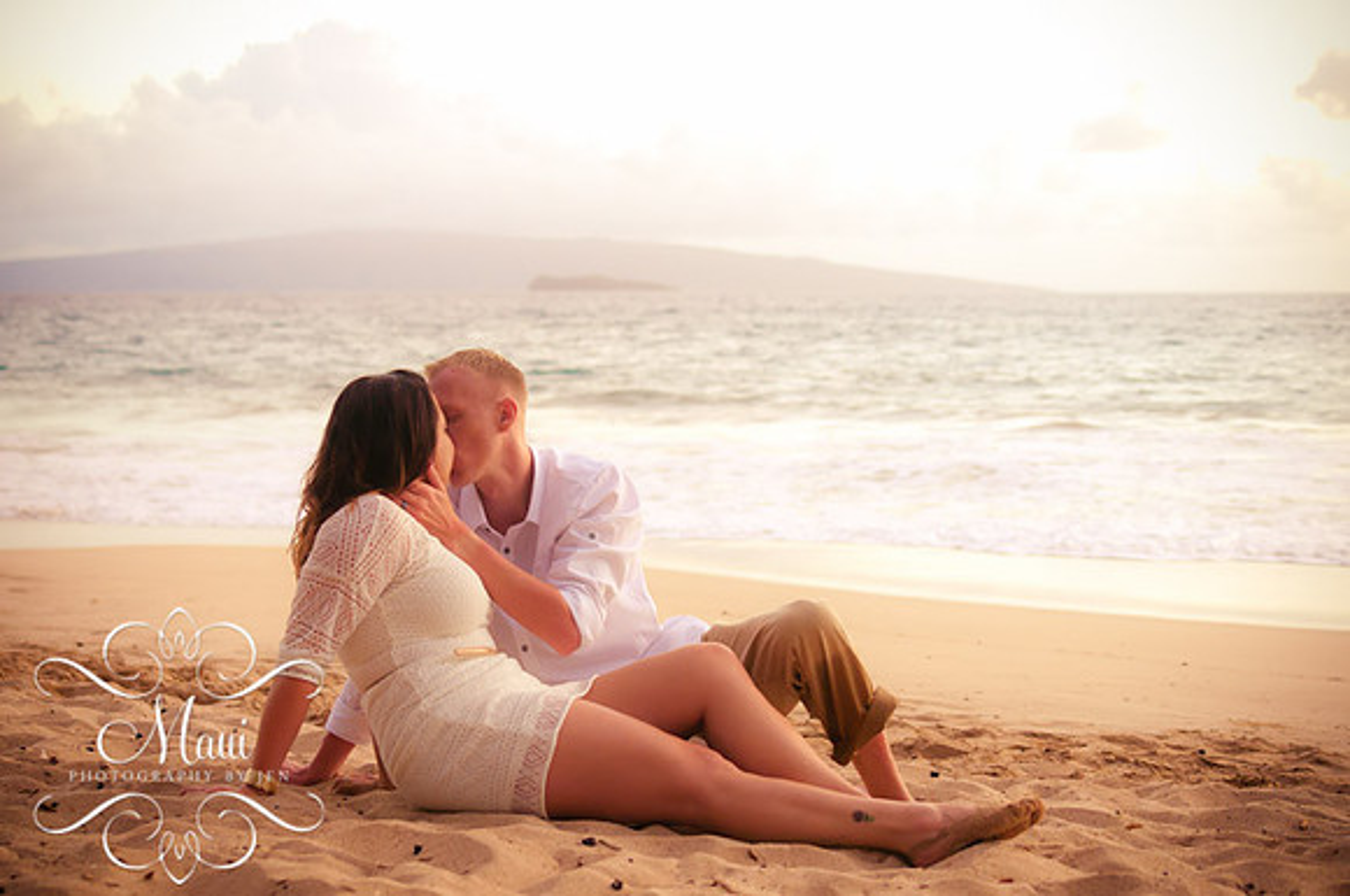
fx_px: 2359
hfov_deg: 31.9
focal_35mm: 63
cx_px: 675
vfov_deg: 21.5
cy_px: 448
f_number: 2.8
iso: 1250
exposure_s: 1/100
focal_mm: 42
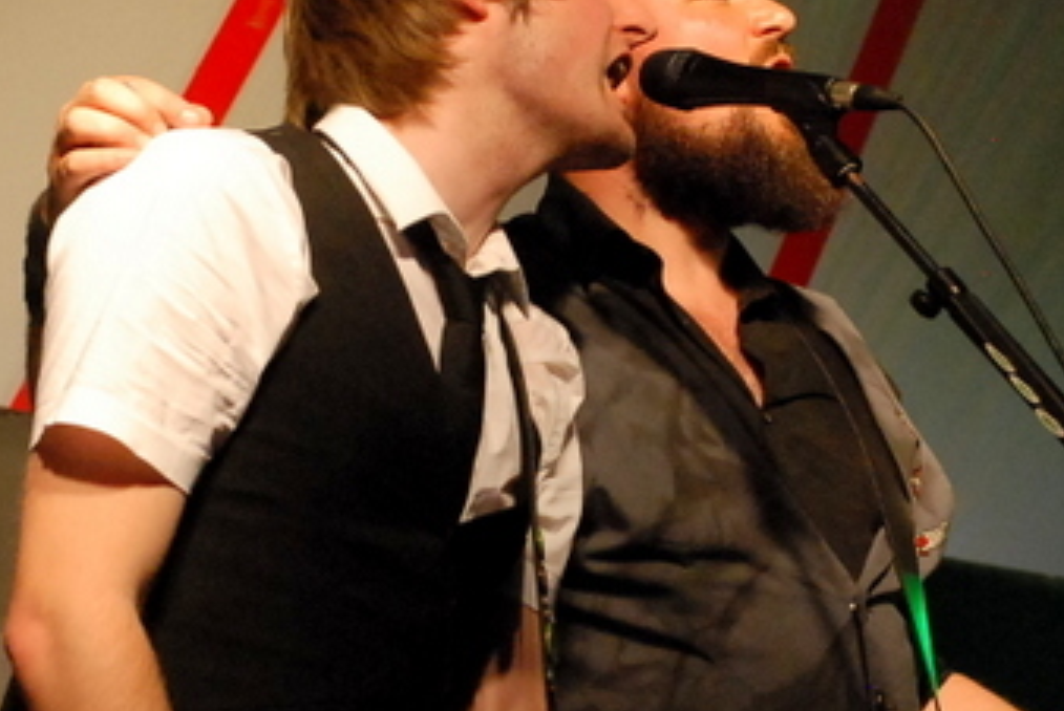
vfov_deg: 8.6
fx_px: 4733
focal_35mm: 160
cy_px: 571
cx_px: 891
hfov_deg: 12.8
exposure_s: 1/200
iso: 1600
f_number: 4.8
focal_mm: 50
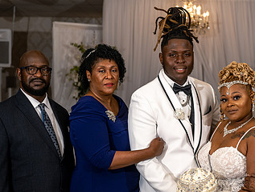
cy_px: 138
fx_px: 649
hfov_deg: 22.1
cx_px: 174
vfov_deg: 16.7
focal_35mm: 88
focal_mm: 50
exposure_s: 1/160
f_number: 4
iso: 200
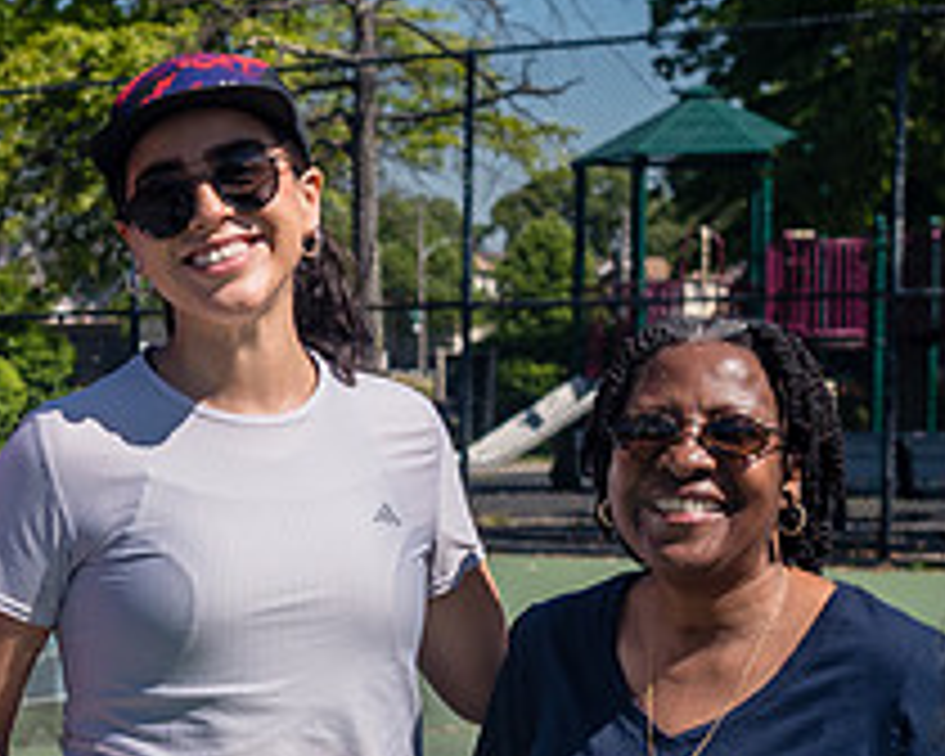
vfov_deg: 13.6
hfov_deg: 16.3
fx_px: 3160
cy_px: 622
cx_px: -221
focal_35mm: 113
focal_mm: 35
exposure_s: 1/2000
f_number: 4.5
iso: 200
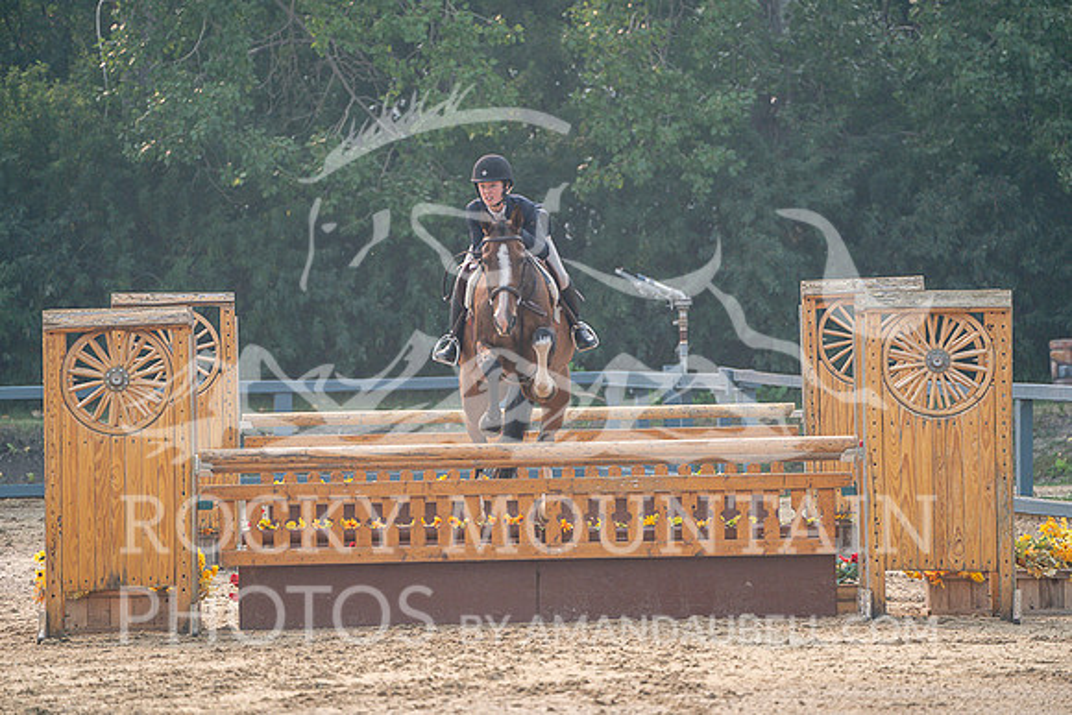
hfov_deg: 5.2
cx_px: 536
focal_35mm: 400
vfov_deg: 3.4
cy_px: 358
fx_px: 11913
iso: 500
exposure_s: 1/640
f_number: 5.6
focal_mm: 400
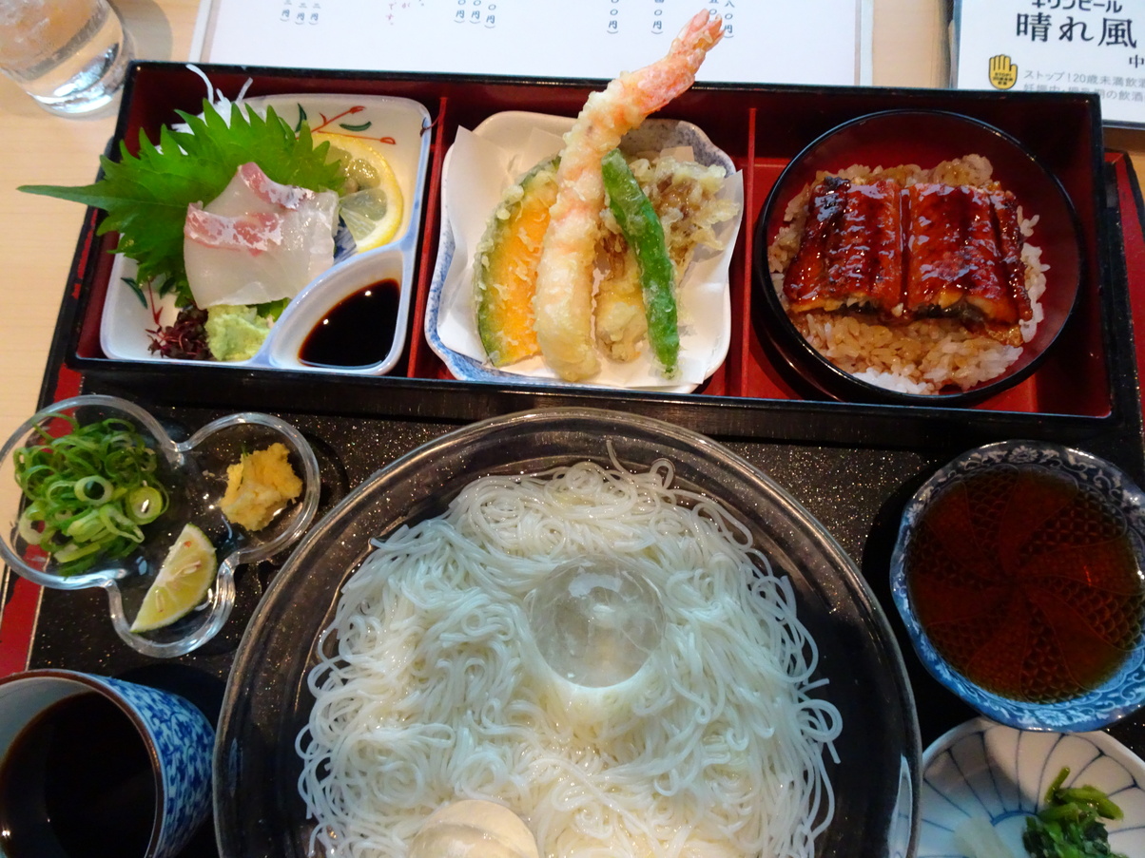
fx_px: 794
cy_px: 429
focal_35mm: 24
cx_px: 572
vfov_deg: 56.8
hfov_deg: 71.6
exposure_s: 1/30
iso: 1000
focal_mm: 4.1
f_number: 3.5
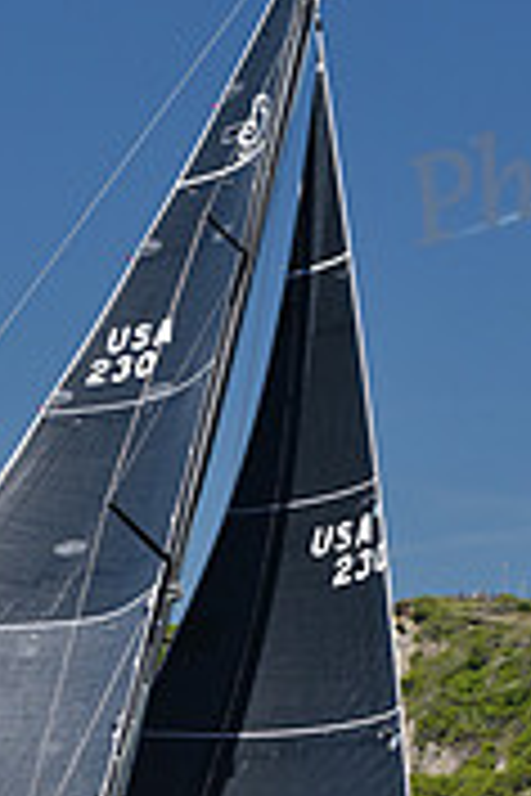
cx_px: 178
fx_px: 5088
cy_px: 427
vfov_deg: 9.0
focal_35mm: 230
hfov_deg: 6.0
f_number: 5
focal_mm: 70
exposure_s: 1/800
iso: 250
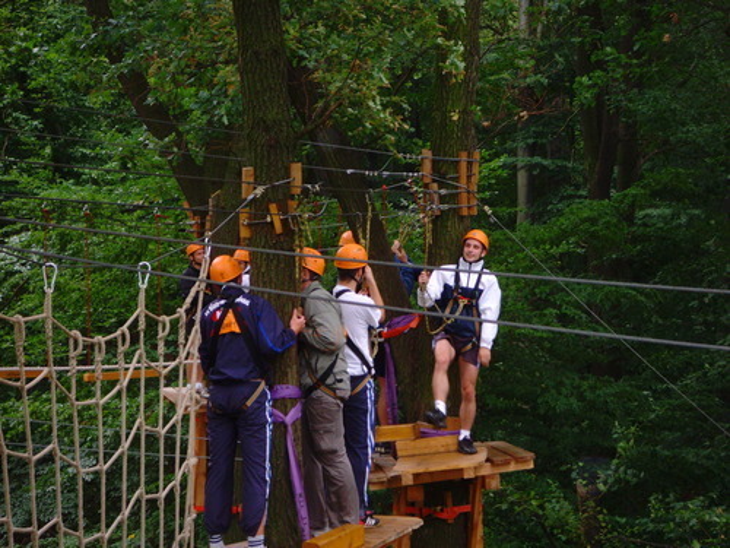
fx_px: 2003
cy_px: 274
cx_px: 365
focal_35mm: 95
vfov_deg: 15.6
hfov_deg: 20.7
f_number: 4.4
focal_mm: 16
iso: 200
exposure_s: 1/60
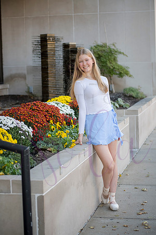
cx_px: 78
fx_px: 520
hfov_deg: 17.1
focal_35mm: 80
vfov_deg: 25.4
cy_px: 118
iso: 400
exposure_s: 1/320
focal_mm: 80
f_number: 4.5
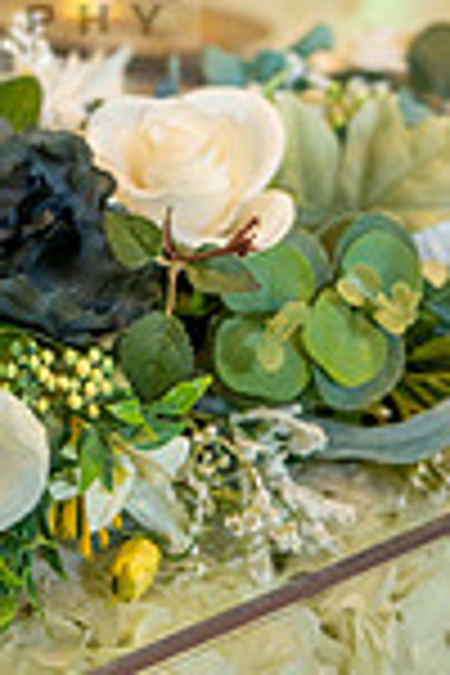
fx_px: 1519
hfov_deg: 15.8
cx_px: -180
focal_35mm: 81
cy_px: -40
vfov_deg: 23.7
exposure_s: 1/160
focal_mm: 27
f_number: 3.2
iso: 640
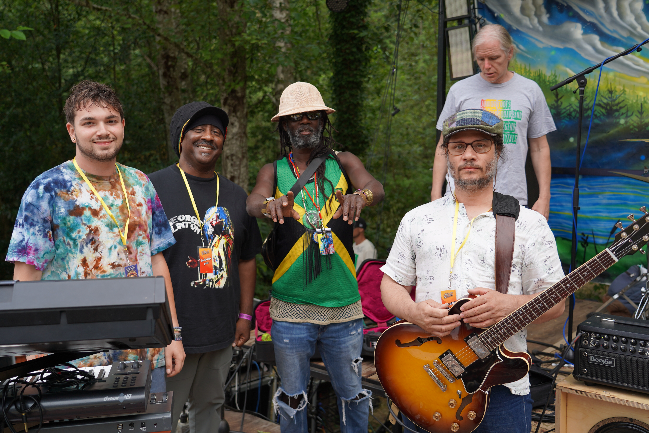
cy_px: 216
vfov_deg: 35.1
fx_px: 685
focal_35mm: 38
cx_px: 324
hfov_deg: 50.7
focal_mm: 38
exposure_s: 1/160
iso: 160
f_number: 4
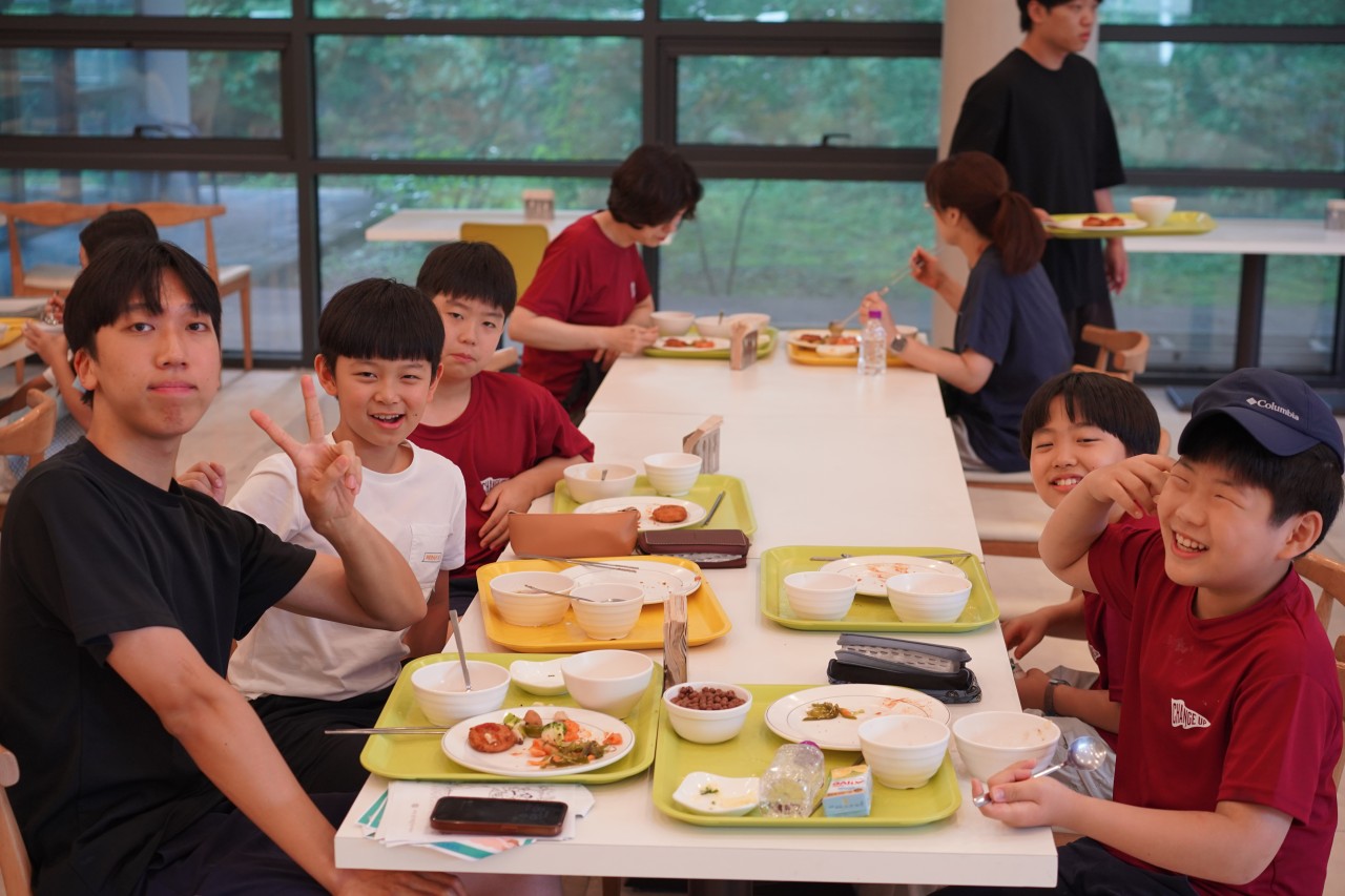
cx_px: 672
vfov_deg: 24.6
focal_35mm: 55
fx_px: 2054
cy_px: 448
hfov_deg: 36.3
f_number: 4
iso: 1250
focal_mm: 55
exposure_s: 1/160
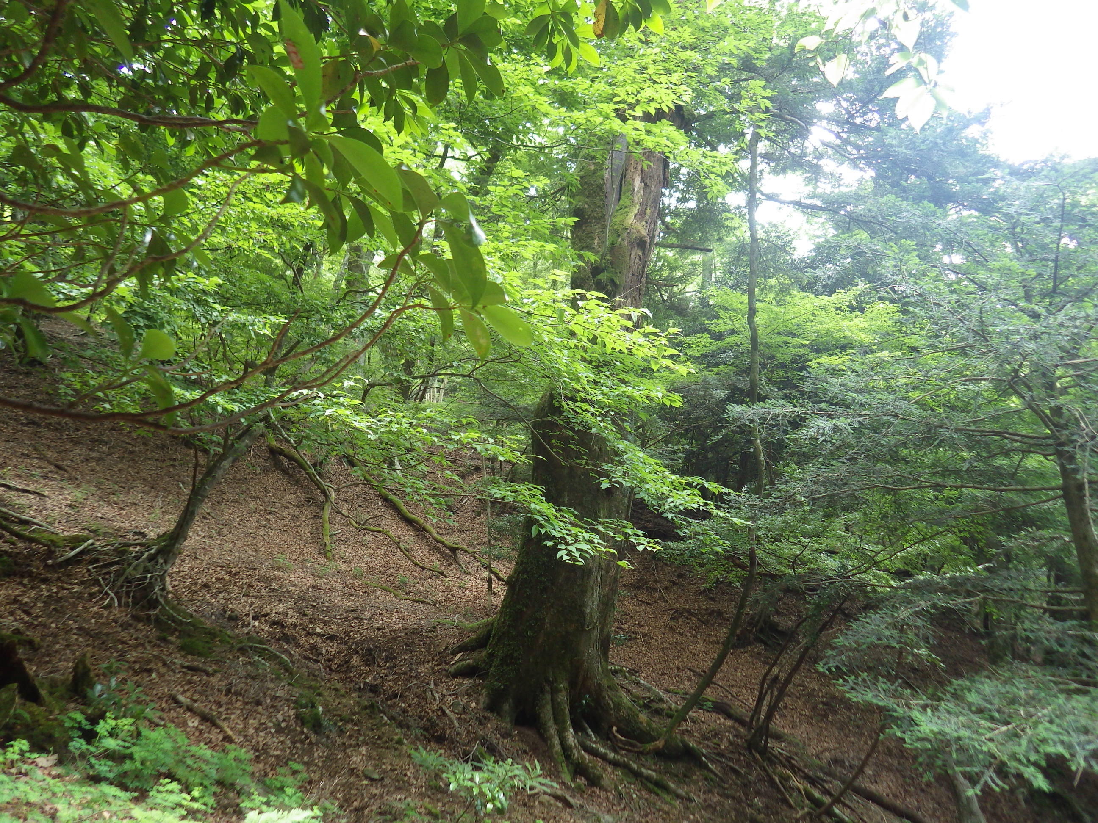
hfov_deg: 69.4
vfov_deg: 54.9
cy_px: 412
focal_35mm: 25
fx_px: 793
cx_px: 549
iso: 160
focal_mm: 4.5
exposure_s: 1/45
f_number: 2
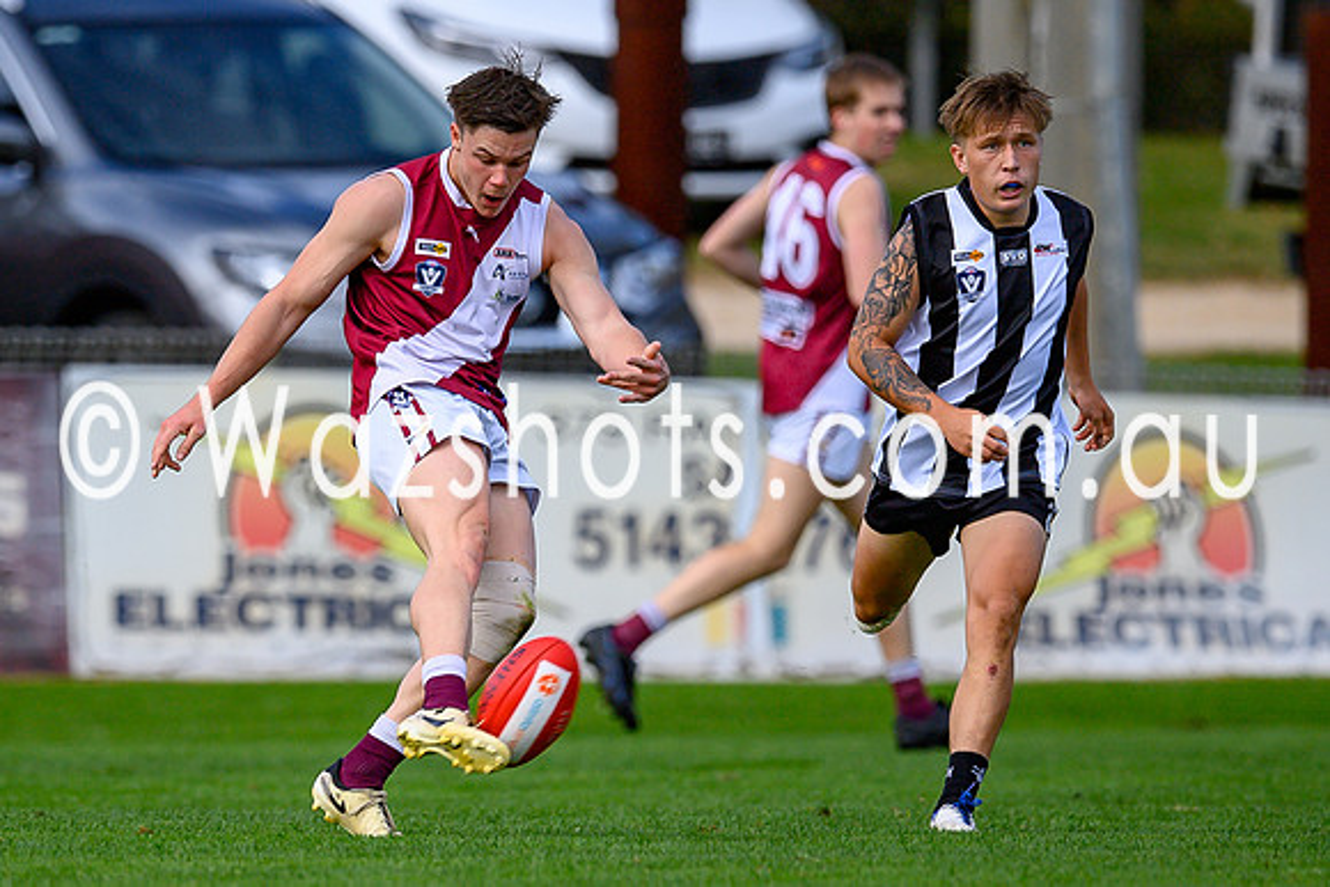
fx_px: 43306
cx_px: 398
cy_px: 596
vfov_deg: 1.2
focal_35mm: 1172
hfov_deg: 1.8
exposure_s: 1/1600
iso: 200
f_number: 4
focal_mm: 500
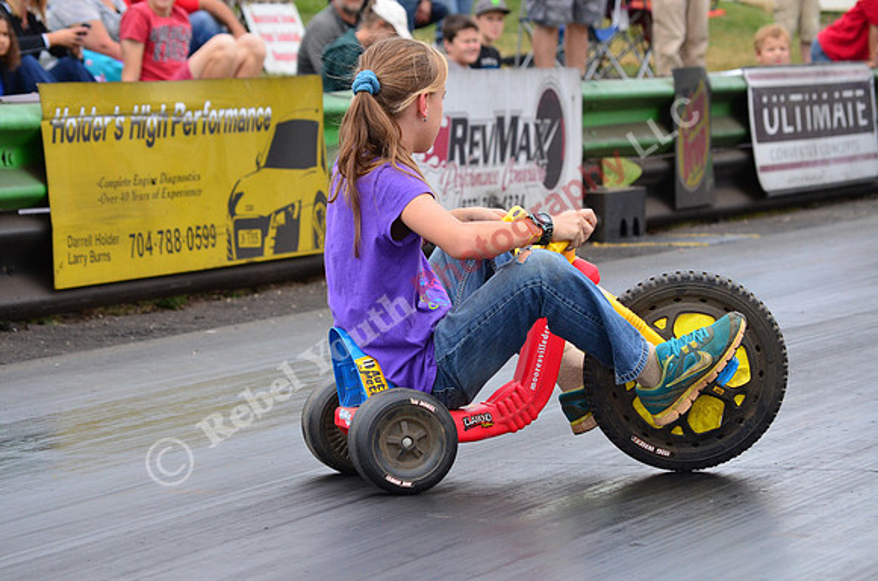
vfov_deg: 7.3
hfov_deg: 11.0
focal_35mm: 188
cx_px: 439
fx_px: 4563
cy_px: 290
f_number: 8
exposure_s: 1/1000
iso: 1000
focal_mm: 125
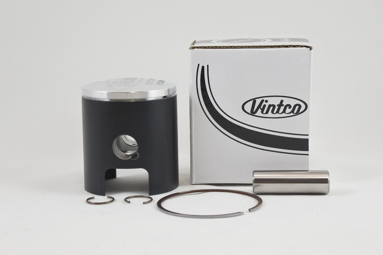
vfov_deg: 22.6
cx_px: 192
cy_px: 128
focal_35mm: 60
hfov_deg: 33.4
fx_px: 638
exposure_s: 1/125
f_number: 4.8
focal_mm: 22.3
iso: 500
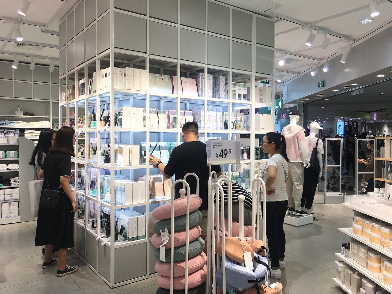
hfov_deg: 61.7
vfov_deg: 48.2
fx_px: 328
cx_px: 196
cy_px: 147
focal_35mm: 29
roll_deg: -0.3
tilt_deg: -1.0
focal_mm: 4.15
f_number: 2.2
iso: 25
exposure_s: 1/128
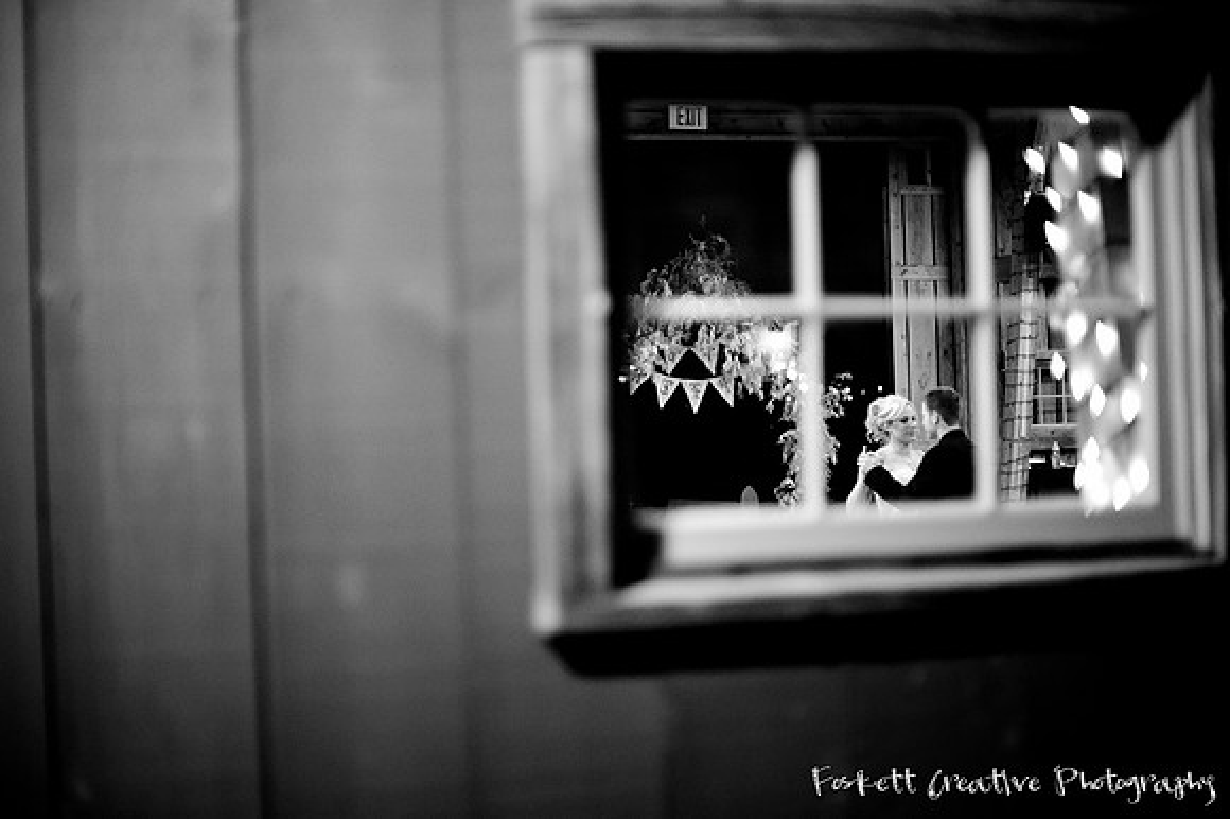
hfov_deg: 39.6
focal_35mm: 50
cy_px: 410
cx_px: 615
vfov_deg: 27.0
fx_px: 1707
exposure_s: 1/100
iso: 1600
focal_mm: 50
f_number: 1.4
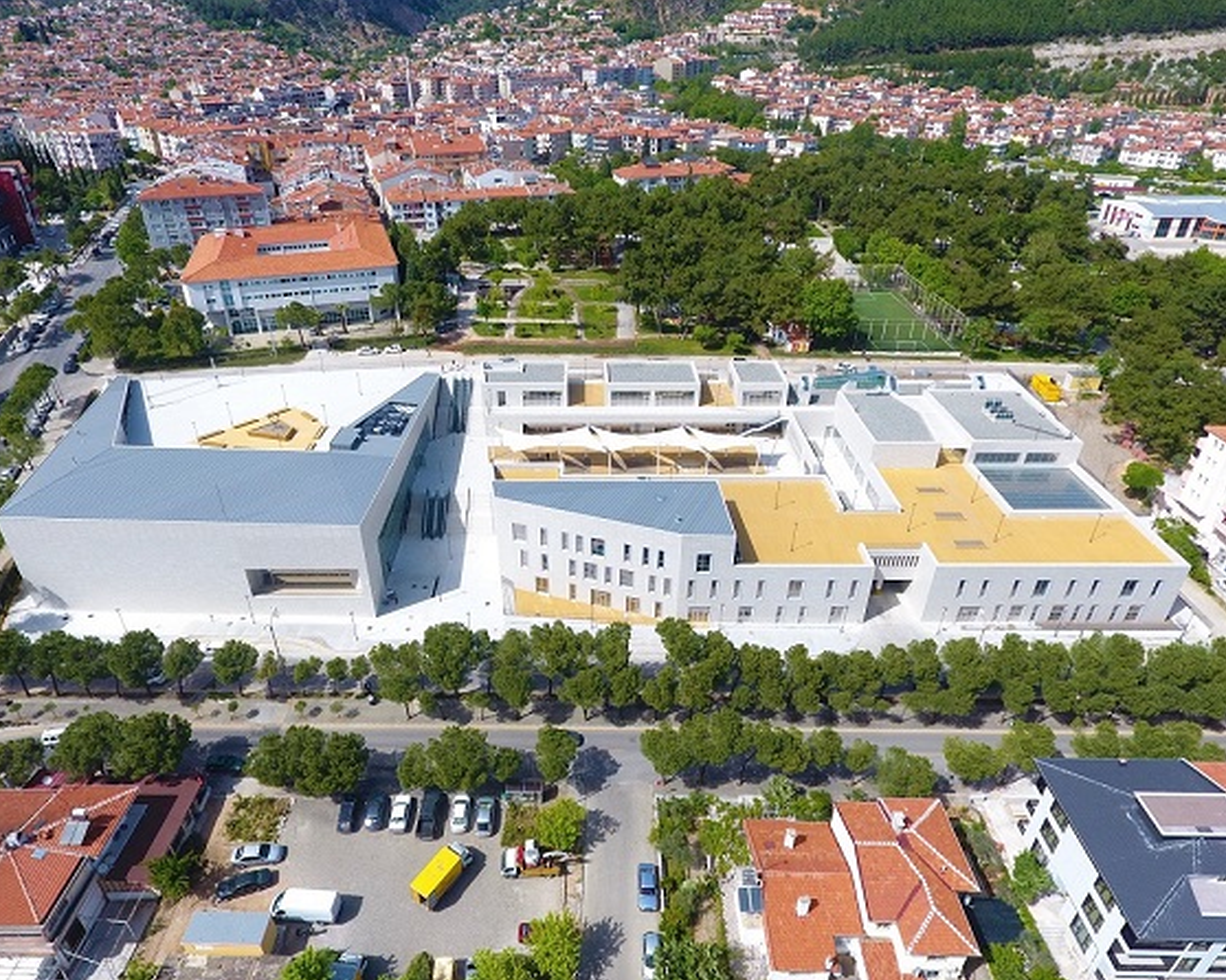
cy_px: 492
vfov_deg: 65.5
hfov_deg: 77.6
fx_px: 762
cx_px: 576
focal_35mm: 21
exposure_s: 1/777
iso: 100
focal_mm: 3.61
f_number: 2.8
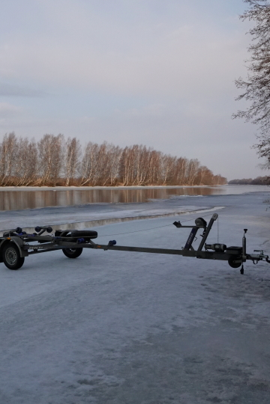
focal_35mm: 40
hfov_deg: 31.9
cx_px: 32
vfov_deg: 48.4
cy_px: 214
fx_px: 450
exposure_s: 1/640
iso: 800
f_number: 11
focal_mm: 8.8
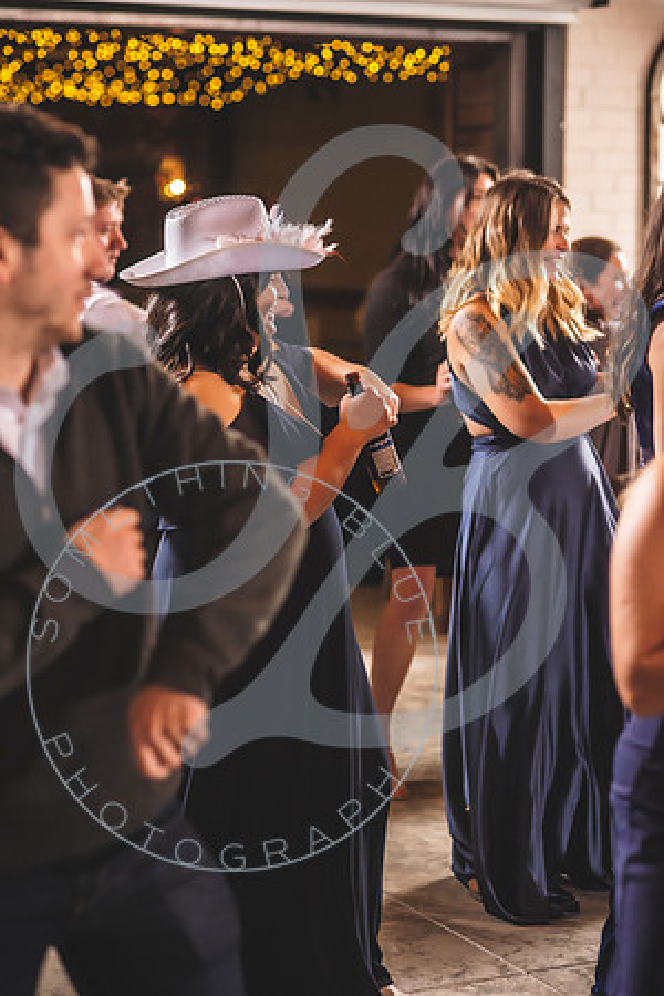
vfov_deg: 23.9
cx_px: 332
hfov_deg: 16.1
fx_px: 2351
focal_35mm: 85
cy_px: 498
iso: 800
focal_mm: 85
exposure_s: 1/200
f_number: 2.8
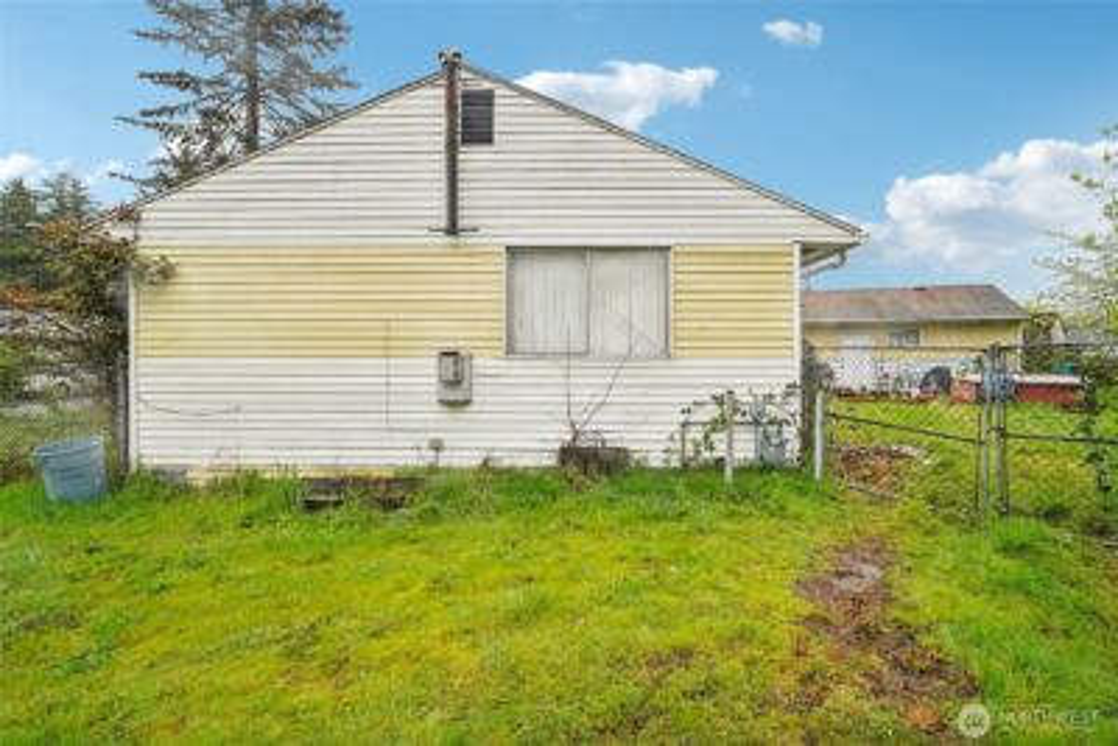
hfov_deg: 96.7
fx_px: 497
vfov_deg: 73.8
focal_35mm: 16
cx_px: 559
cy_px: 373
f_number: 5.6
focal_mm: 16
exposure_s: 1/1250
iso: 1600
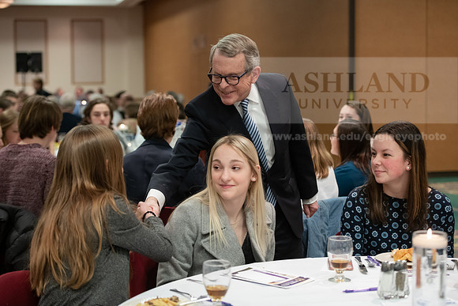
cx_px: 229
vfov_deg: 19.5
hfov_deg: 28.8
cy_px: 153
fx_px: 891
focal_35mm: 70
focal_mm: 70
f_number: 3.5
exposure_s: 1/200
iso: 3200
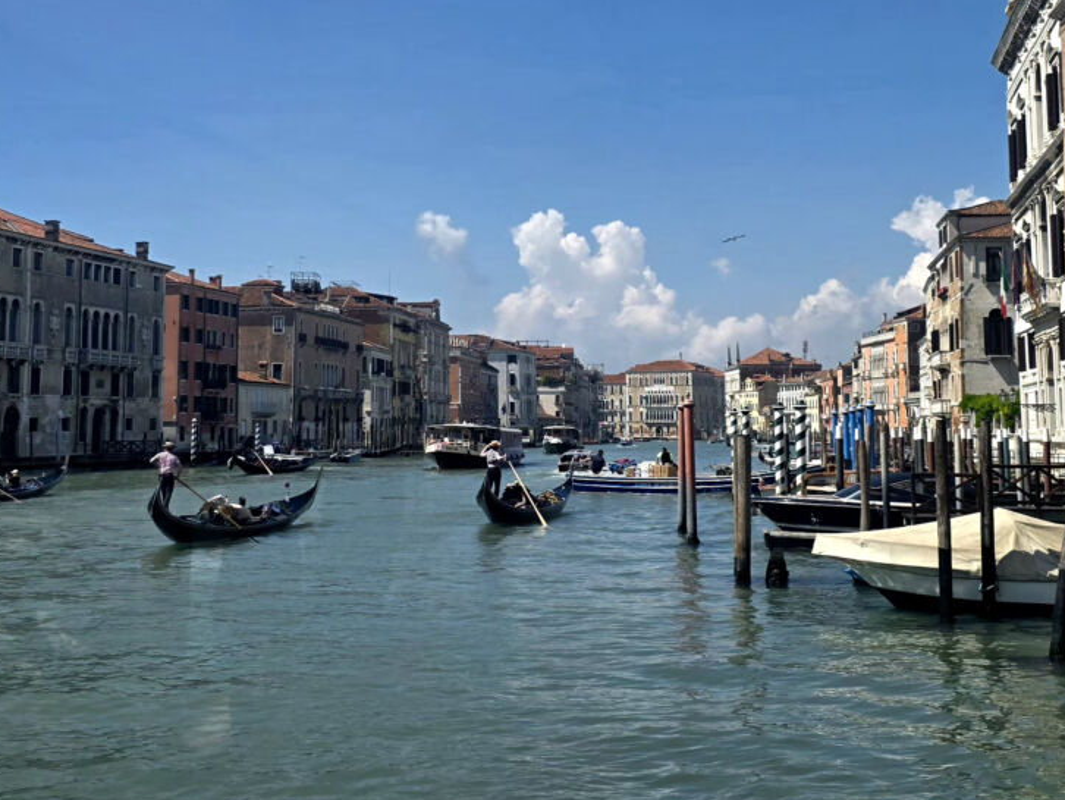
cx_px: 635
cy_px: 175
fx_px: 1169
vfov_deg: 36.6
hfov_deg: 48.7
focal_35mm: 38
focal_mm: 6.3
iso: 80
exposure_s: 1/10000
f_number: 1.7
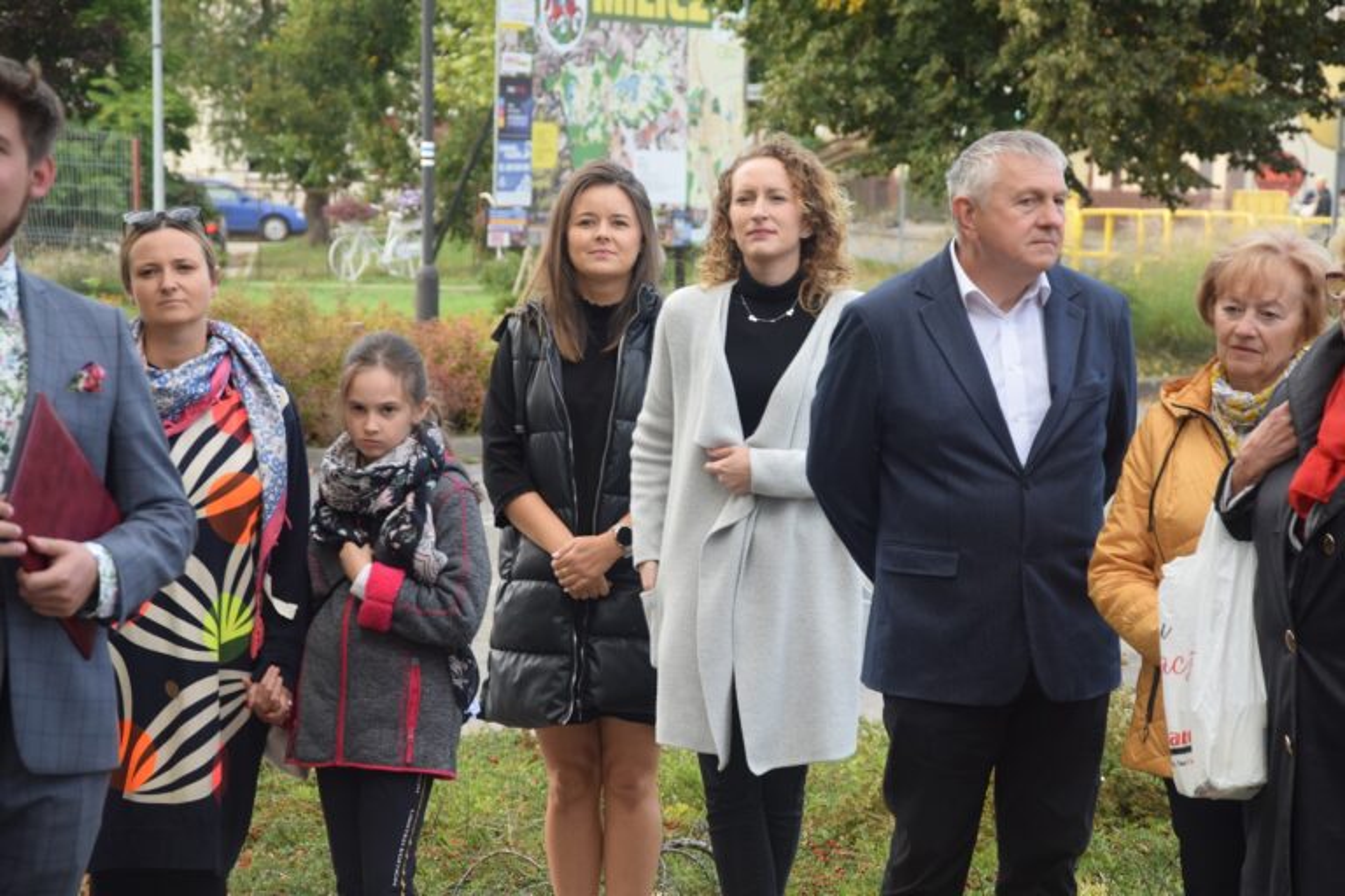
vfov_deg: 10.2
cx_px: 672
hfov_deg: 15.2
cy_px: 448
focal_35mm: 135
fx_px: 5043
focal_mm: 90
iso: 400
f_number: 7.1
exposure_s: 1/200
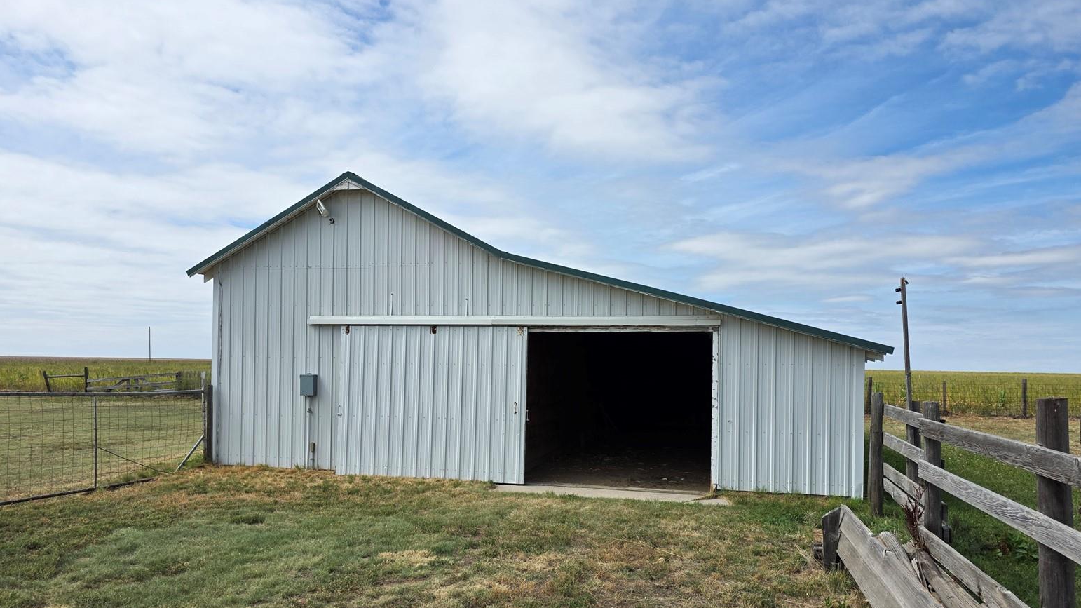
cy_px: 374
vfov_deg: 44.1
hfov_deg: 71.9
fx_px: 745
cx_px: 537
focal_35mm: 26
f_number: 1.7
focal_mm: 6.3
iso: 80
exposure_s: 1/7061
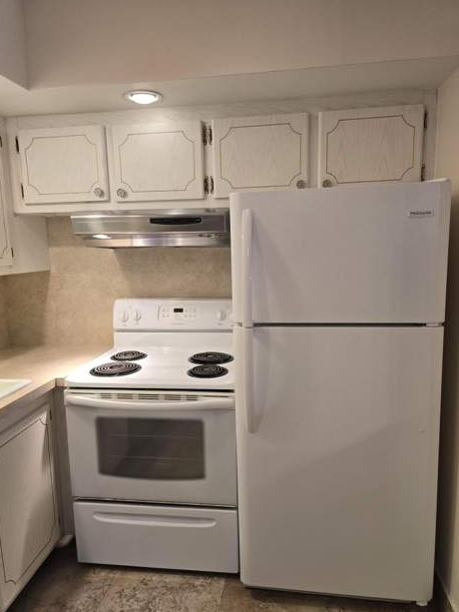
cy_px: 311
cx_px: 235
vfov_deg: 71.6
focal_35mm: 24
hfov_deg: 56.8
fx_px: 424
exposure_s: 1/120
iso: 200
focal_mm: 6.3
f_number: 1.7
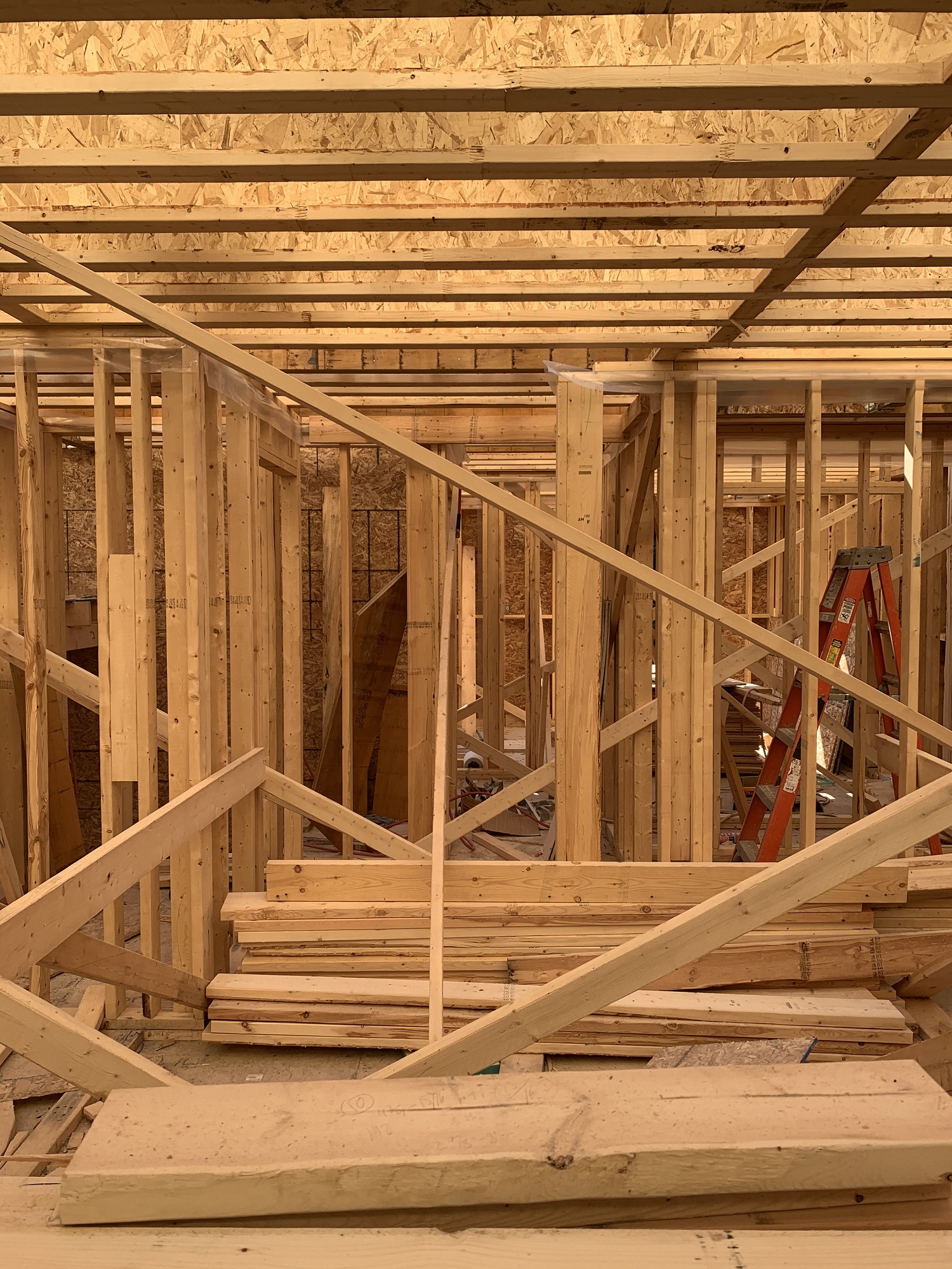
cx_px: 476
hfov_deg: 53.1
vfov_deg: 67.3
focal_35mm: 26
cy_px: 634
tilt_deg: -2.5
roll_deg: -0.1
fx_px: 953
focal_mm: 4.25
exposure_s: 1/555
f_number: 1.8
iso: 25
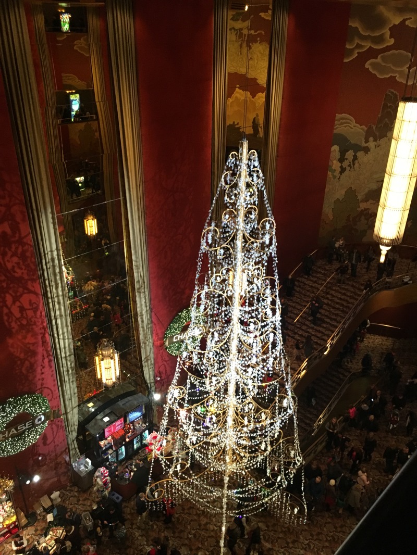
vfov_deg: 61.6
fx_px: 466
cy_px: 278
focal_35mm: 29
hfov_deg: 48.2
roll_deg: +1.7
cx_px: 208
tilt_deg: -28.0
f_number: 2.2
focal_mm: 4.15
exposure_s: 1/30
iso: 200
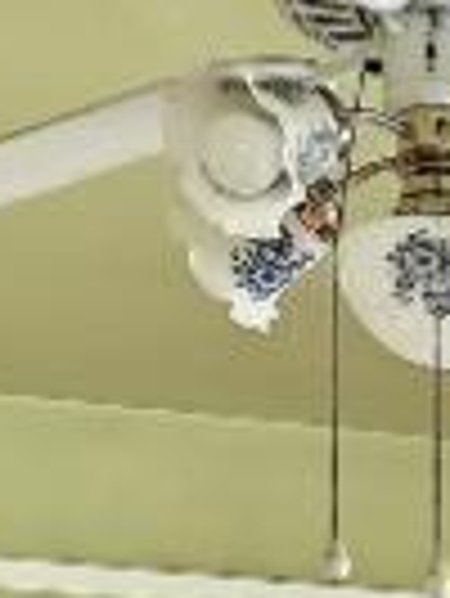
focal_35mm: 152
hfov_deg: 8.7
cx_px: 1156
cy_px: 1241
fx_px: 2630
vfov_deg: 11.5
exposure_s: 1/4
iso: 400
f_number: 8
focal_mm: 14
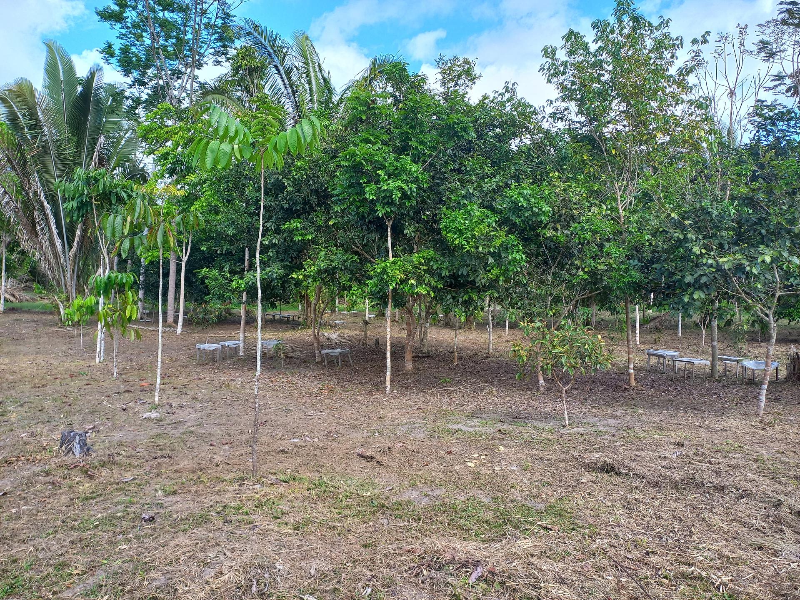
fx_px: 578
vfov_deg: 54.9
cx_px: 400
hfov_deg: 69.4
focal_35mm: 25
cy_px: 300
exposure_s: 1/290
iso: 50
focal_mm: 4.65
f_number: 1.8
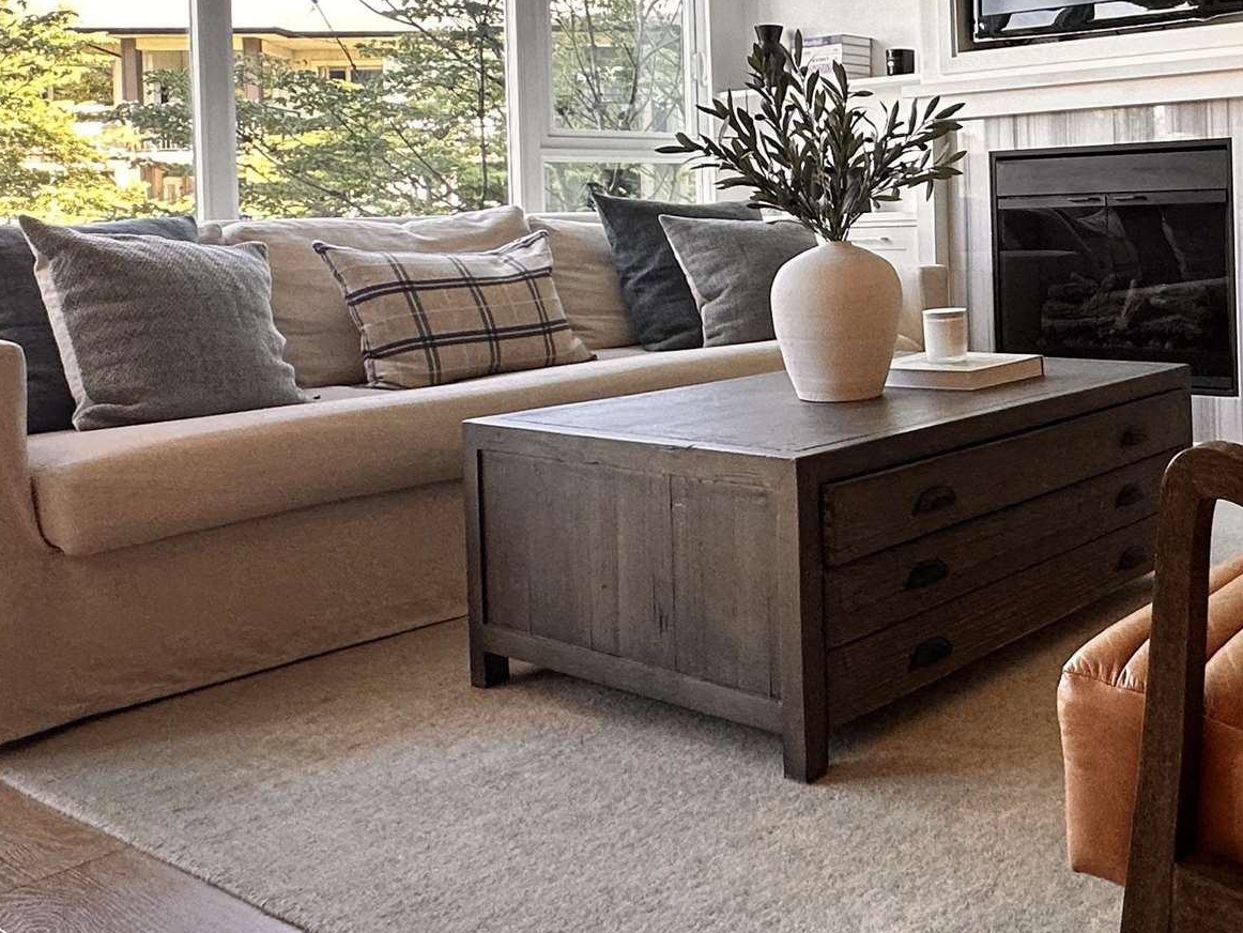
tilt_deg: +0.1
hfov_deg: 45.6
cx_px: 1108
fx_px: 1329
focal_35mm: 37
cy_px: 219
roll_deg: +1.3
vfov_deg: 37.6
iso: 125
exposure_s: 1/120
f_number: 2.2
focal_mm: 2.22
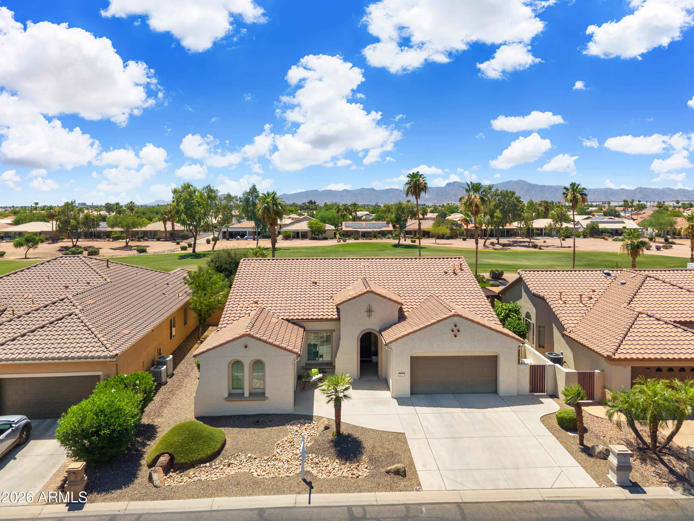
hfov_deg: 71.6
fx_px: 481
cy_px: 260
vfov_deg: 56.8
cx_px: 347
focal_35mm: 24
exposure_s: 1/4000
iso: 100
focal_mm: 8.67
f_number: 1.8
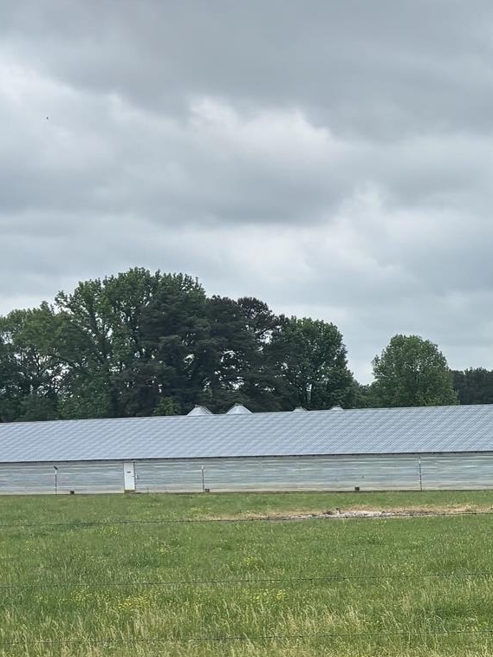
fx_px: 1499
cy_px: 568
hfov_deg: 17.5
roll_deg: -0.5
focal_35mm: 79
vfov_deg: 24.1
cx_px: 650
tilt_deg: -6.2
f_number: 1.6
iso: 50
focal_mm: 5.96
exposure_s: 1/1783
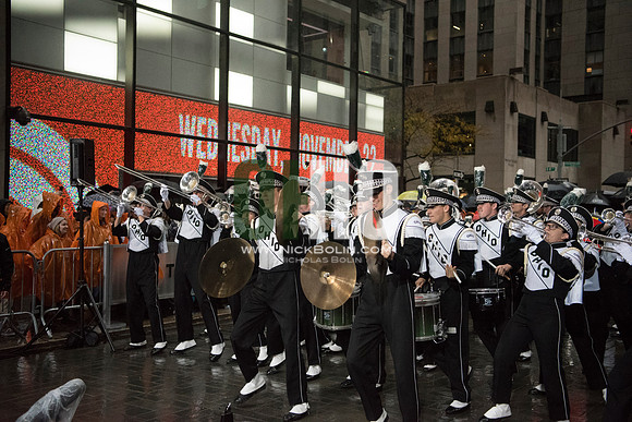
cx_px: 316
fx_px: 702
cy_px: 211
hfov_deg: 48.4
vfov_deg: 33.4
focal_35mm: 40
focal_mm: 40
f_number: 2.8
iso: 10000
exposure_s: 1/4000
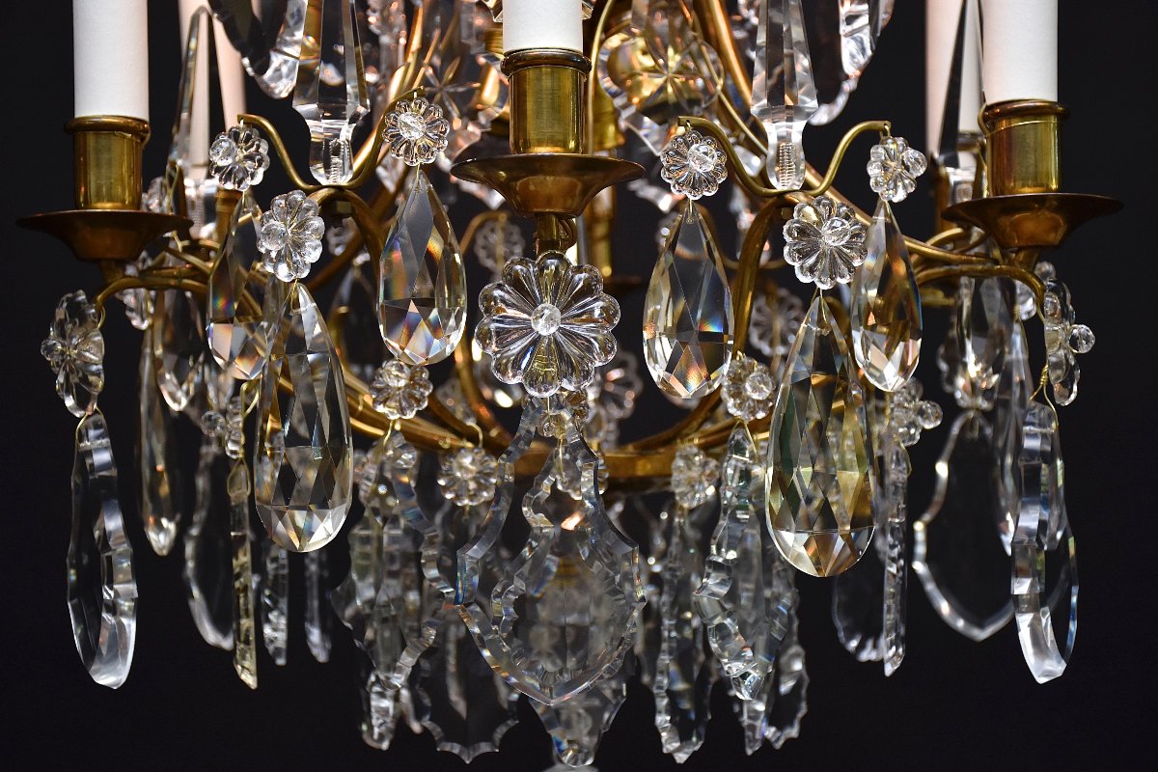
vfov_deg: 18.9
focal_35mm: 72
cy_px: 386
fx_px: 2316
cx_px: 579
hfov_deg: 28.1
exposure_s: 1/160
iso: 640
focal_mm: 48
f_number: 4.5
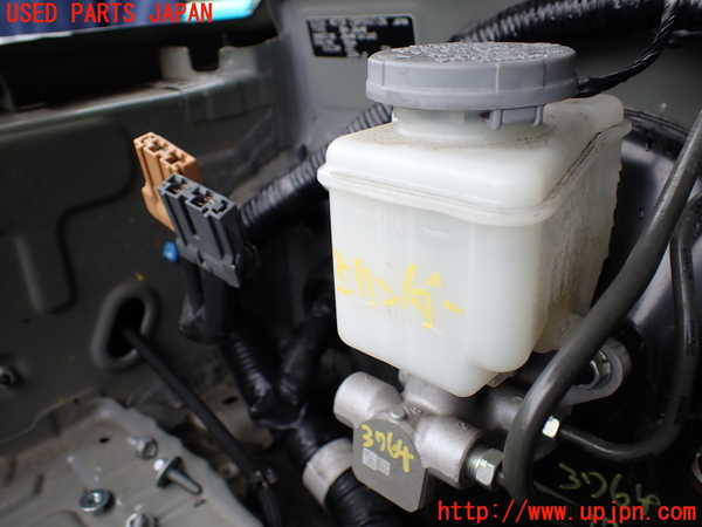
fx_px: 608
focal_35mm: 30
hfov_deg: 60.0
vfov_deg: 46.8
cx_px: 351
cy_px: 264
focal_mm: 5.4
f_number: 2.3
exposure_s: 1/125
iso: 100
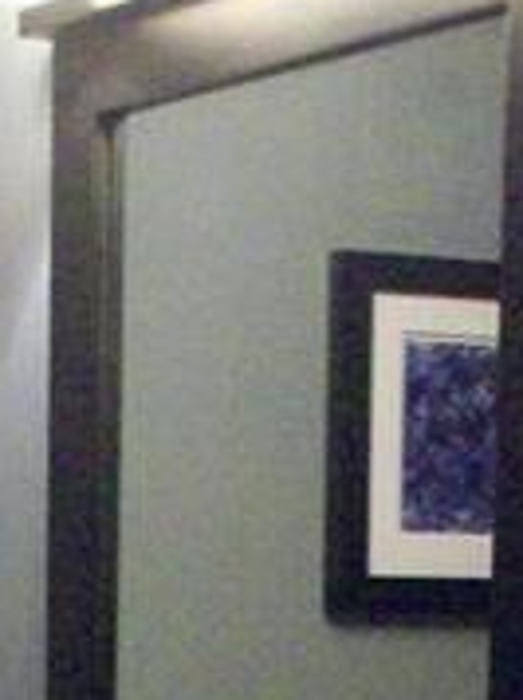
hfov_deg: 9.1
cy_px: 1459
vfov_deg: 11.1
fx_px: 3231
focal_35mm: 160
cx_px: -134
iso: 548
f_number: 2.8
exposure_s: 1/45
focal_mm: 6.2
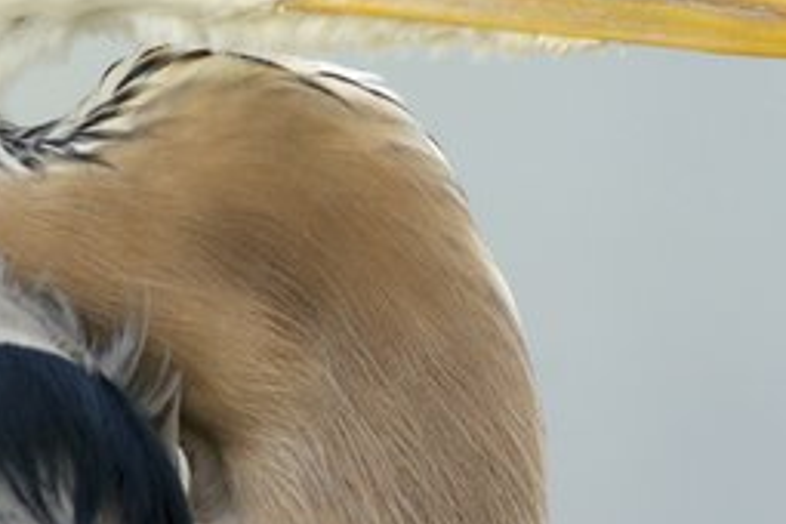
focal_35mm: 741
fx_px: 16177
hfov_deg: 2.8
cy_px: 139
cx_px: 210
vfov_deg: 1.9
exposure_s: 1/320
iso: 400
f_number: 9
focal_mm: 210
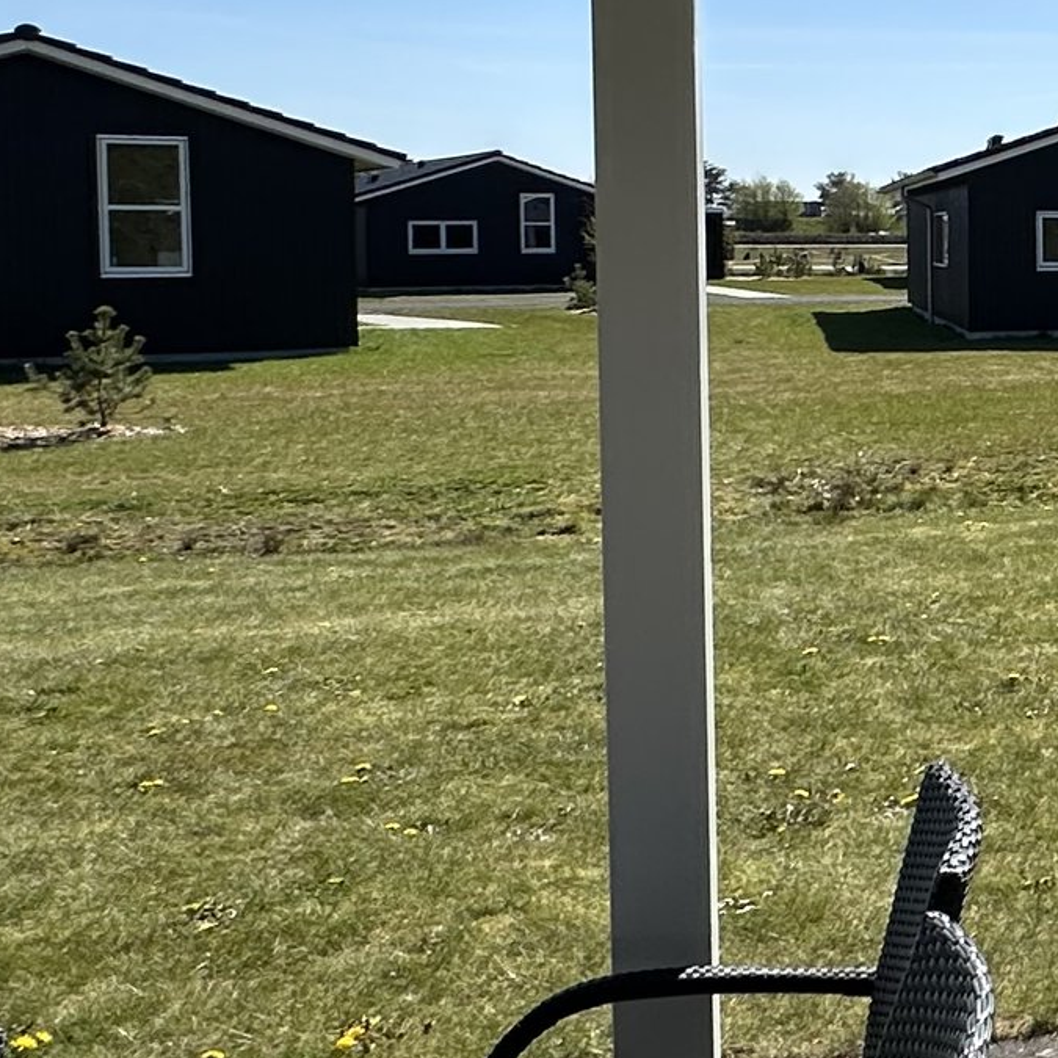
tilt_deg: -5.0
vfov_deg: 30.7
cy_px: 299
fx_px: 1902
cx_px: 1632
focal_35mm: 55
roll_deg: +0.5
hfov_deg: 23.8
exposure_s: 1/2618
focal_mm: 2.22
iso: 40
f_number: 2.2
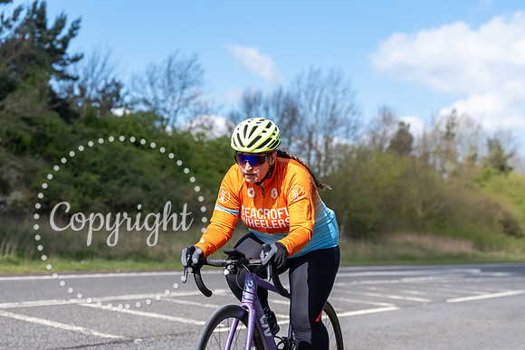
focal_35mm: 77
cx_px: 262
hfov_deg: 26.3
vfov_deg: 17.7
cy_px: 175
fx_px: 1123
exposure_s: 1/1000
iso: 125
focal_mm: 77
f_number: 4
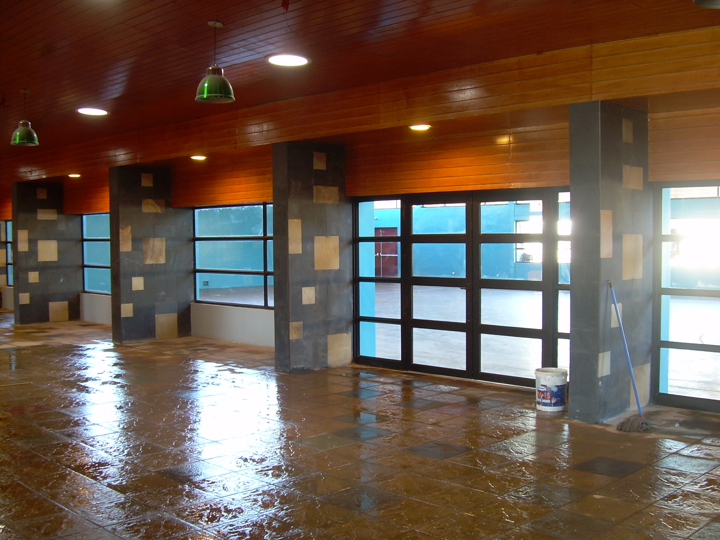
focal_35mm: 38
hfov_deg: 49.0
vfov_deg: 37.7
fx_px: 790
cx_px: 360
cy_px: 270
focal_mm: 6.3
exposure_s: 1/6.2
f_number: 2.8
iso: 50
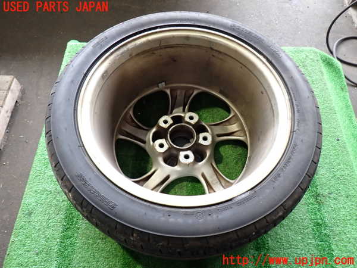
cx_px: 178
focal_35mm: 25
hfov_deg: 69.4
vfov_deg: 54.9
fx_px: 258
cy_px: 134
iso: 200
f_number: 2
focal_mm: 4.5
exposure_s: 1/30
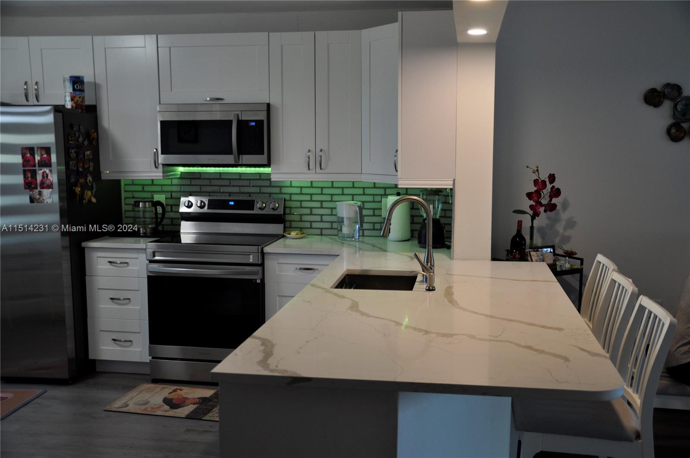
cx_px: 345
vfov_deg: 35.4
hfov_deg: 51.3
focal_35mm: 38
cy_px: 229
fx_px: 718
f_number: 4
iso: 400
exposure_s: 1/60
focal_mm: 25
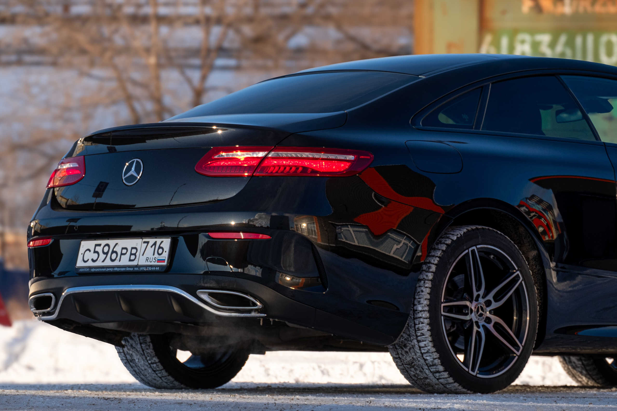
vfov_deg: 7.6
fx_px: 3078
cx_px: 307
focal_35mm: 180
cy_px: 215
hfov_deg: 11.4
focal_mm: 113.8
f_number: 6.4
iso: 320
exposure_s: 1/500
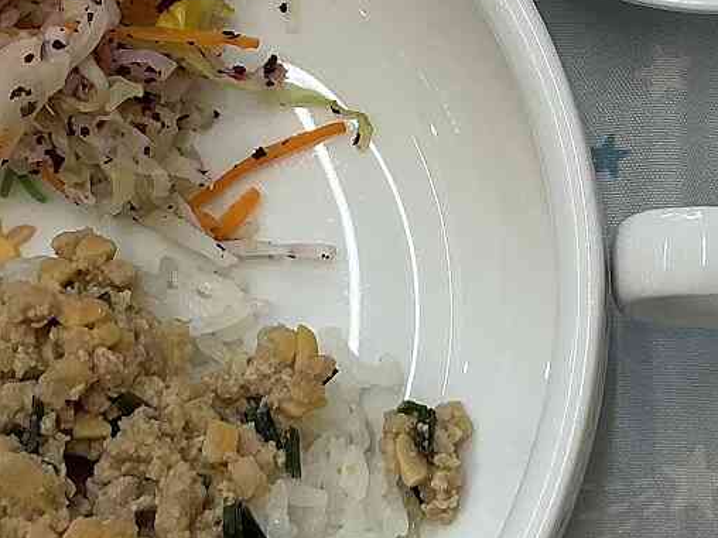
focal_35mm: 115
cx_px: 563
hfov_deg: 17.0
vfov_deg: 12.9
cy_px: 186
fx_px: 2385
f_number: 1.8
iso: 32
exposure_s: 1/120
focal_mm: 3
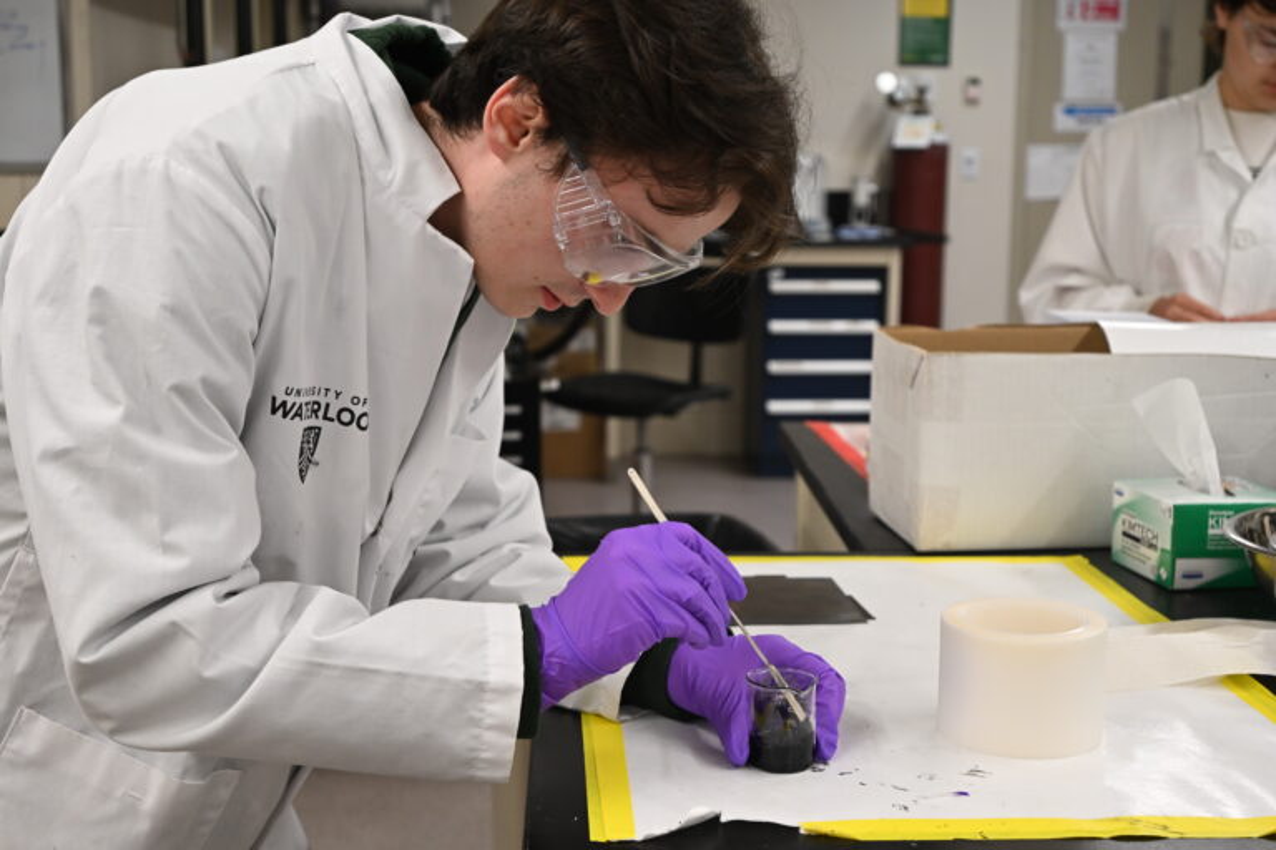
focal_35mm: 50
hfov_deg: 39.6
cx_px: 638
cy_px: 425
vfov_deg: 27.0
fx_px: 1772
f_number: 6.3
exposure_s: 1/125
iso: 1600
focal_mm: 50
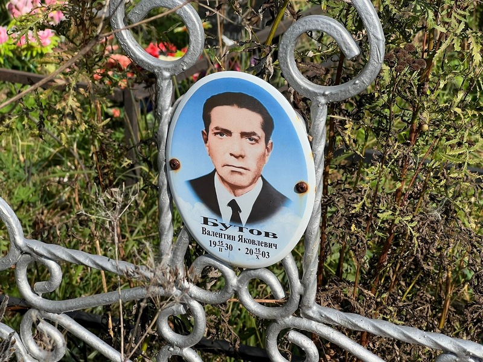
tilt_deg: -19.3
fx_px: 1074
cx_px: 242
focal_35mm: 77
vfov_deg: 19.1
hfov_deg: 25.3
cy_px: 181
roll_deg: -0.3
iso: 32
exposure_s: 1/1220
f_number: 2.8
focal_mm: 9
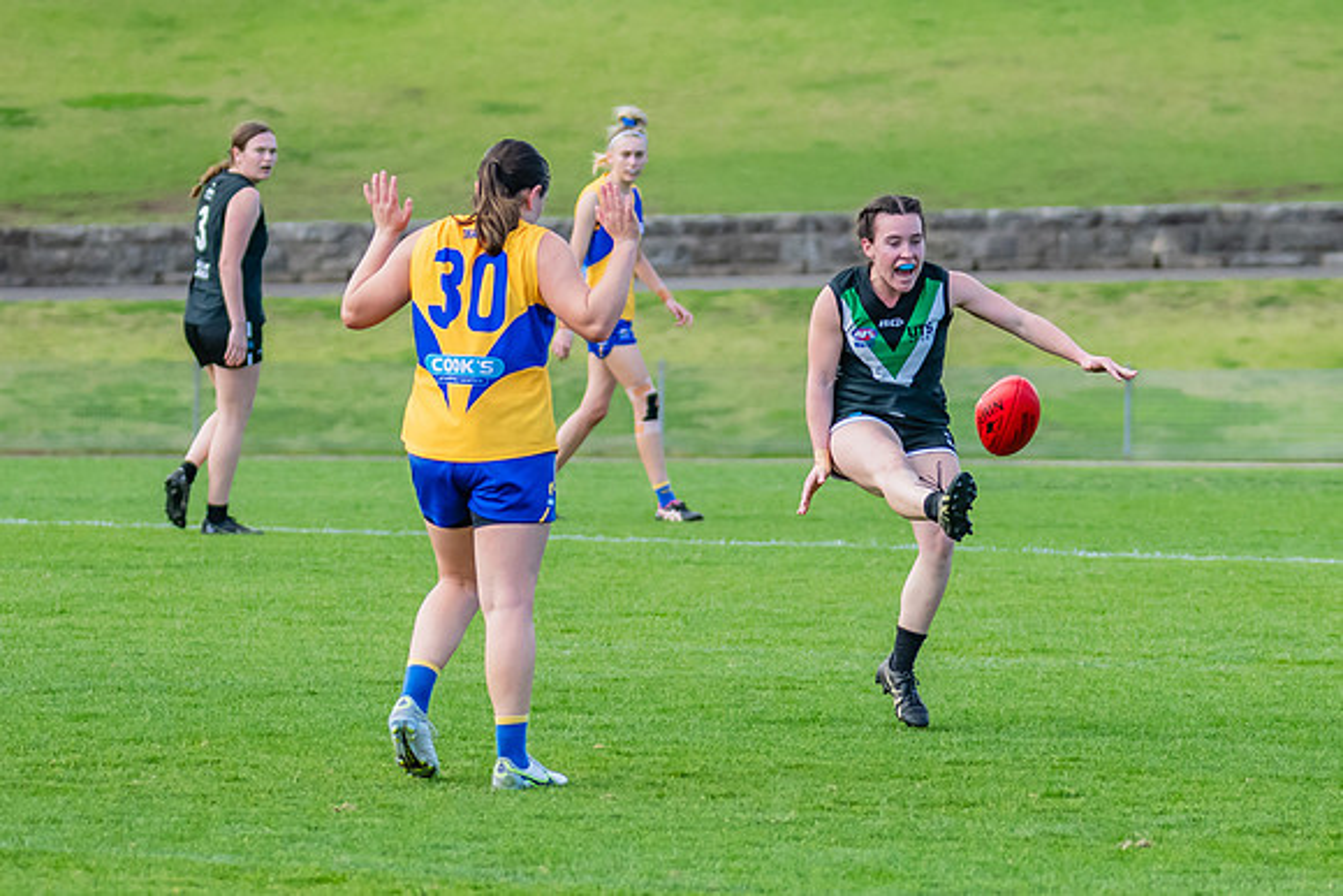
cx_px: 912
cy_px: 534
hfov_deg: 5.4
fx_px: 14329
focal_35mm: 384
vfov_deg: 3.6
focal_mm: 170
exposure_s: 1/1600
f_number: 4.5
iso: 800
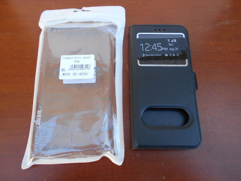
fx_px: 181
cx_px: 120
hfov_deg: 67.3
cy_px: 90
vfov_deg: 53.1
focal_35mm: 26
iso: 80
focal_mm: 4.6
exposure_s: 1/50
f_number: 3.2
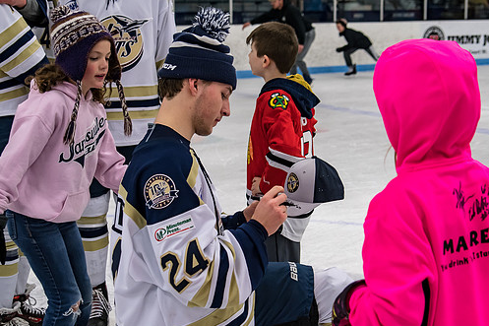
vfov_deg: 18.7
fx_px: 991
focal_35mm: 73
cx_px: 269
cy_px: 172
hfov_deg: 27.7
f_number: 4
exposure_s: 1/500
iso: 640
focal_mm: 40
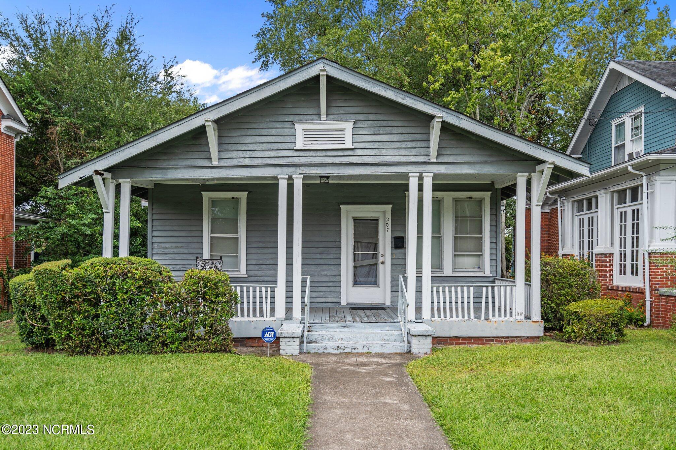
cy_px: 225
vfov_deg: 45.0
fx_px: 544
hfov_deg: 63.7
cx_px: 338
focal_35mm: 29
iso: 100
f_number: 4
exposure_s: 1/320
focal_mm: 29
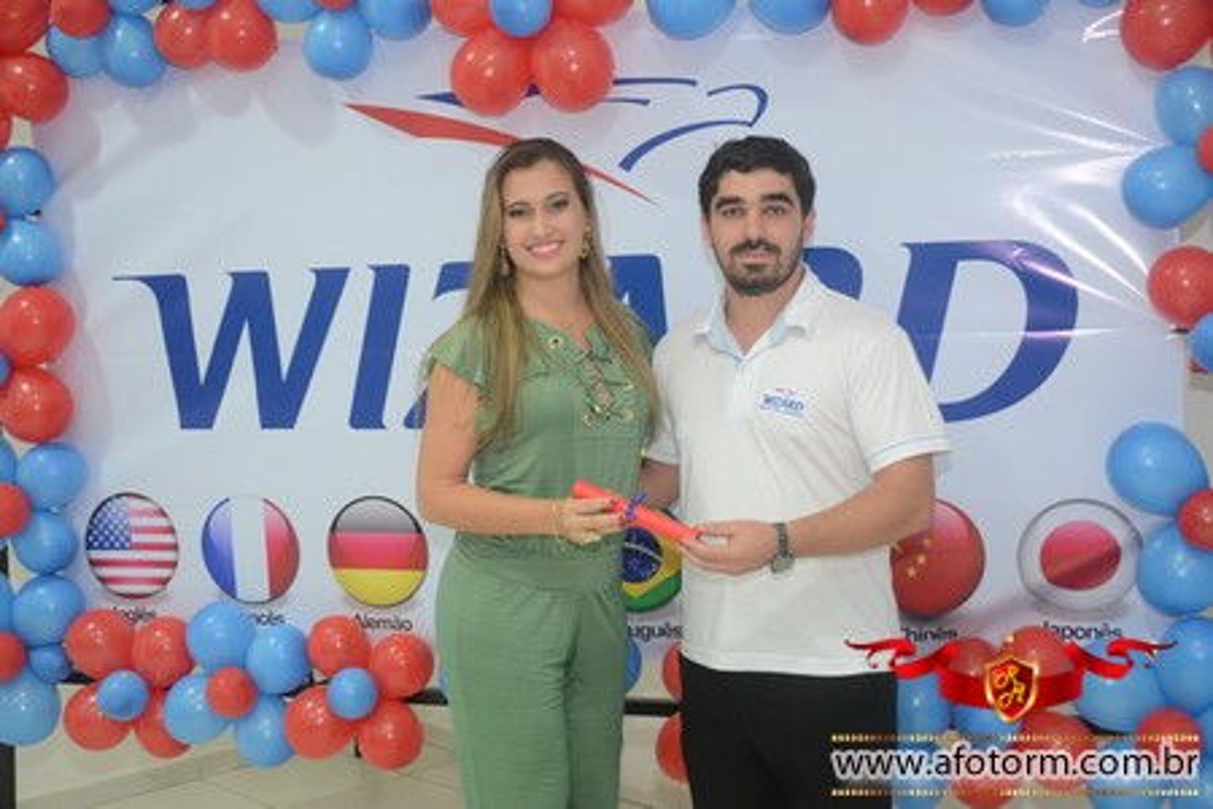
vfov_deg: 28.1
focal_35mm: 48
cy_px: 404
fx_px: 1617
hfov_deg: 41.1
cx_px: 606
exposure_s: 1/80
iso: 1600
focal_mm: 32
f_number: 4.2
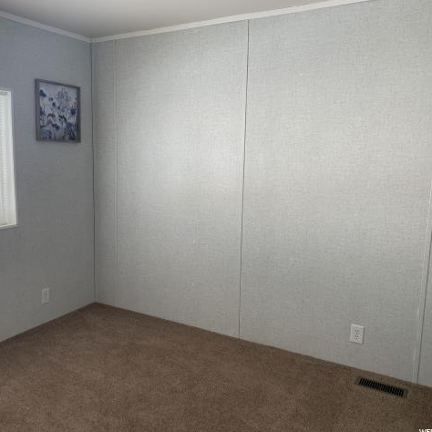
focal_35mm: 31
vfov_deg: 52.5
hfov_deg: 51.9
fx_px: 438
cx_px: 157
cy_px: 217
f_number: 1.8
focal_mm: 4.25
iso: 64
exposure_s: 1/121
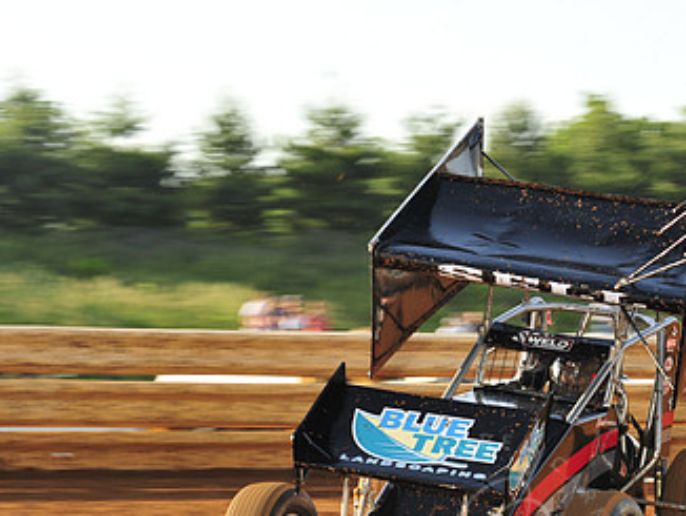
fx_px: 4066
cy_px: 366
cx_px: 486
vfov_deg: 7.3
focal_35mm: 205
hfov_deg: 9.6
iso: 500
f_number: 9
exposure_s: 1/320
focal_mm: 120
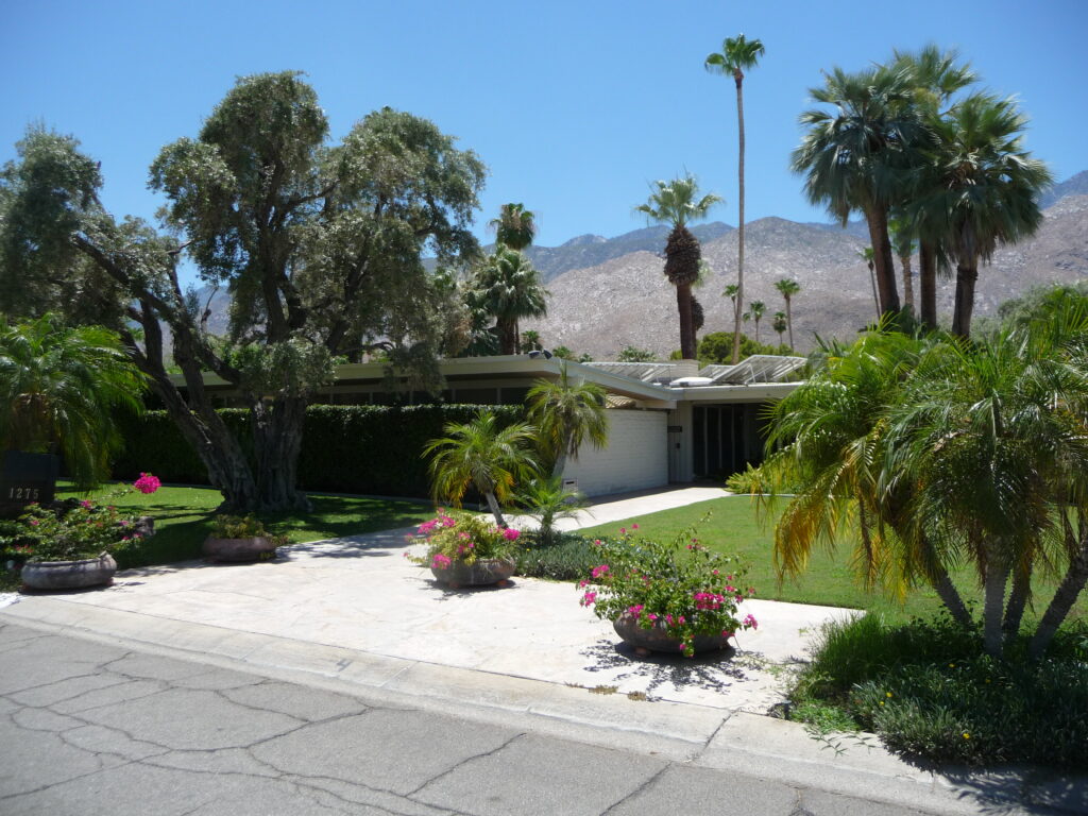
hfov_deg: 63.4
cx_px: 544
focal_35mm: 28
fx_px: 880
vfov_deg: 49.7
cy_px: 408
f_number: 3.3
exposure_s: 1/1000
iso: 100
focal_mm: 4.7
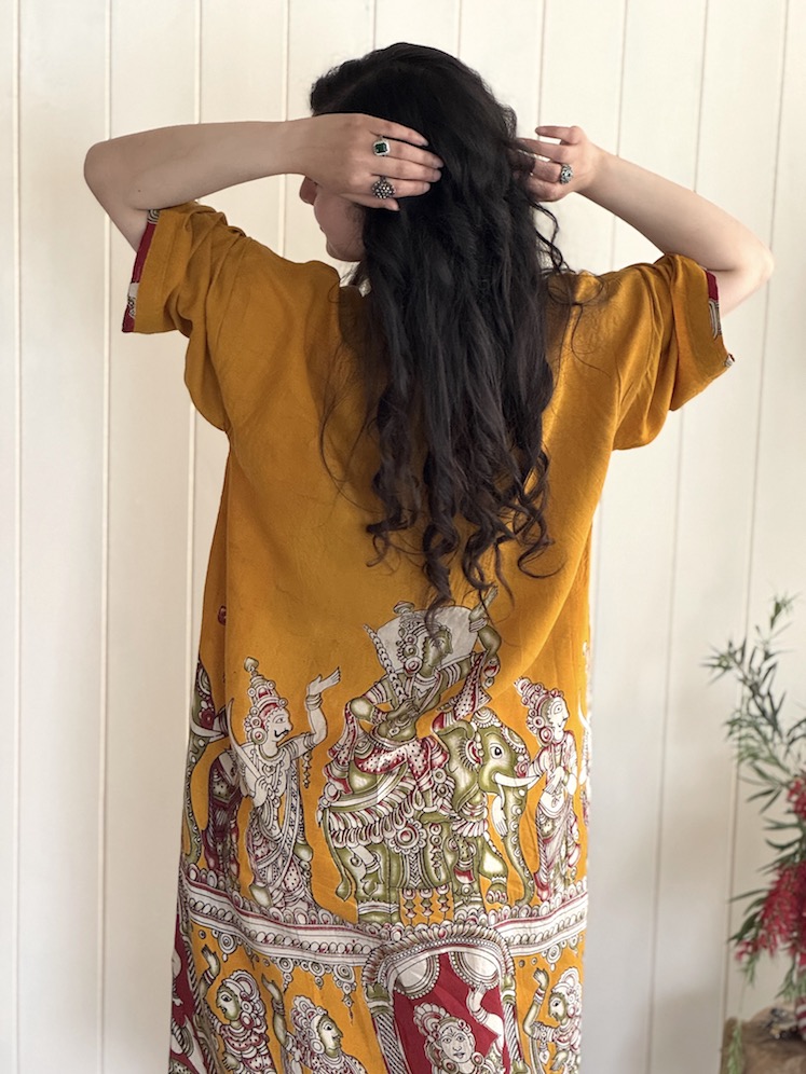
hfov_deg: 19.1
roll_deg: -0.9
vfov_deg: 25.3
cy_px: 537
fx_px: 2390
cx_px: 403
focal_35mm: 77
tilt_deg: -9.9
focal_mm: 9
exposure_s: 1/50
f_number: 2.8
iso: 250
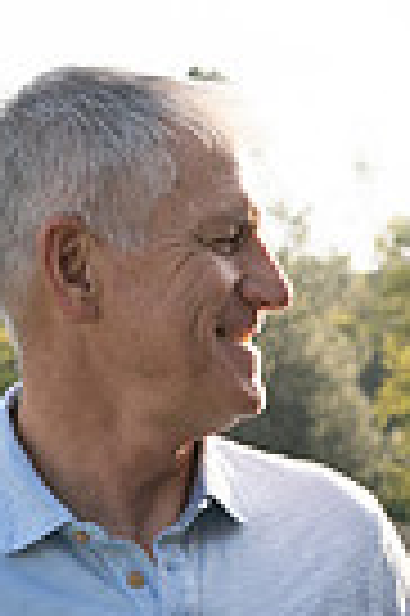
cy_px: 706
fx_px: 1747
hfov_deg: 13.0
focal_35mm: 102
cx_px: 523
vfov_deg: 19.1
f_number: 4.5
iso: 125
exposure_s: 1/250
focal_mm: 31
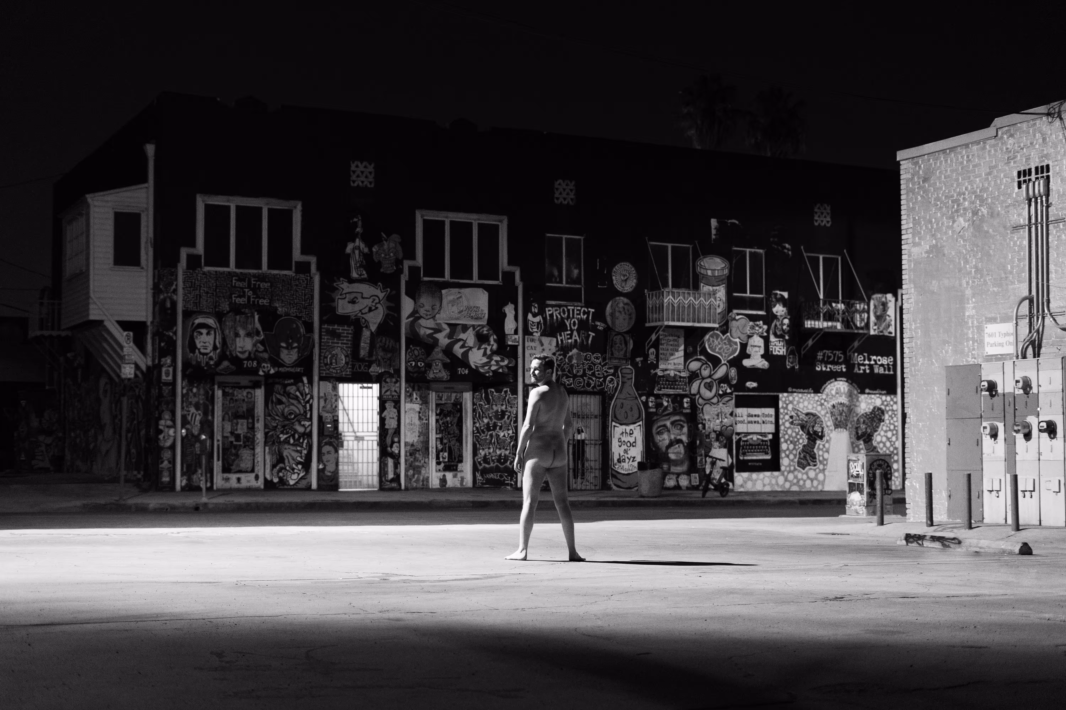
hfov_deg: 39.6
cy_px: 355
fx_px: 1480
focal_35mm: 50
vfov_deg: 27.0
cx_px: 533
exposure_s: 1/40
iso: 4000
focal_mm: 50
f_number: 2.5
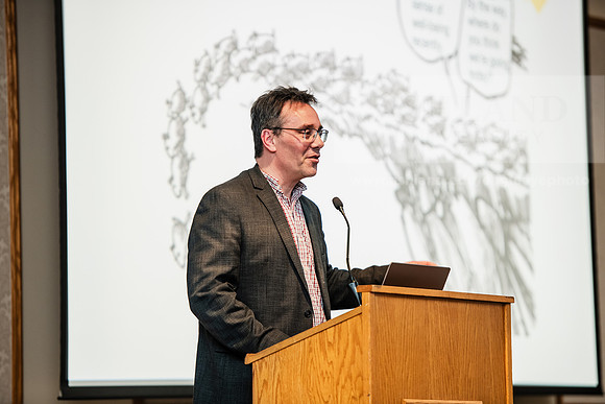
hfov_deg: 13.2
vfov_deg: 8.9
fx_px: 2605
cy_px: 202
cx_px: 302
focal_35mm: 155
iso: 800
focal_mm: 155
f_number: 3.2
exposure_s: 1/200
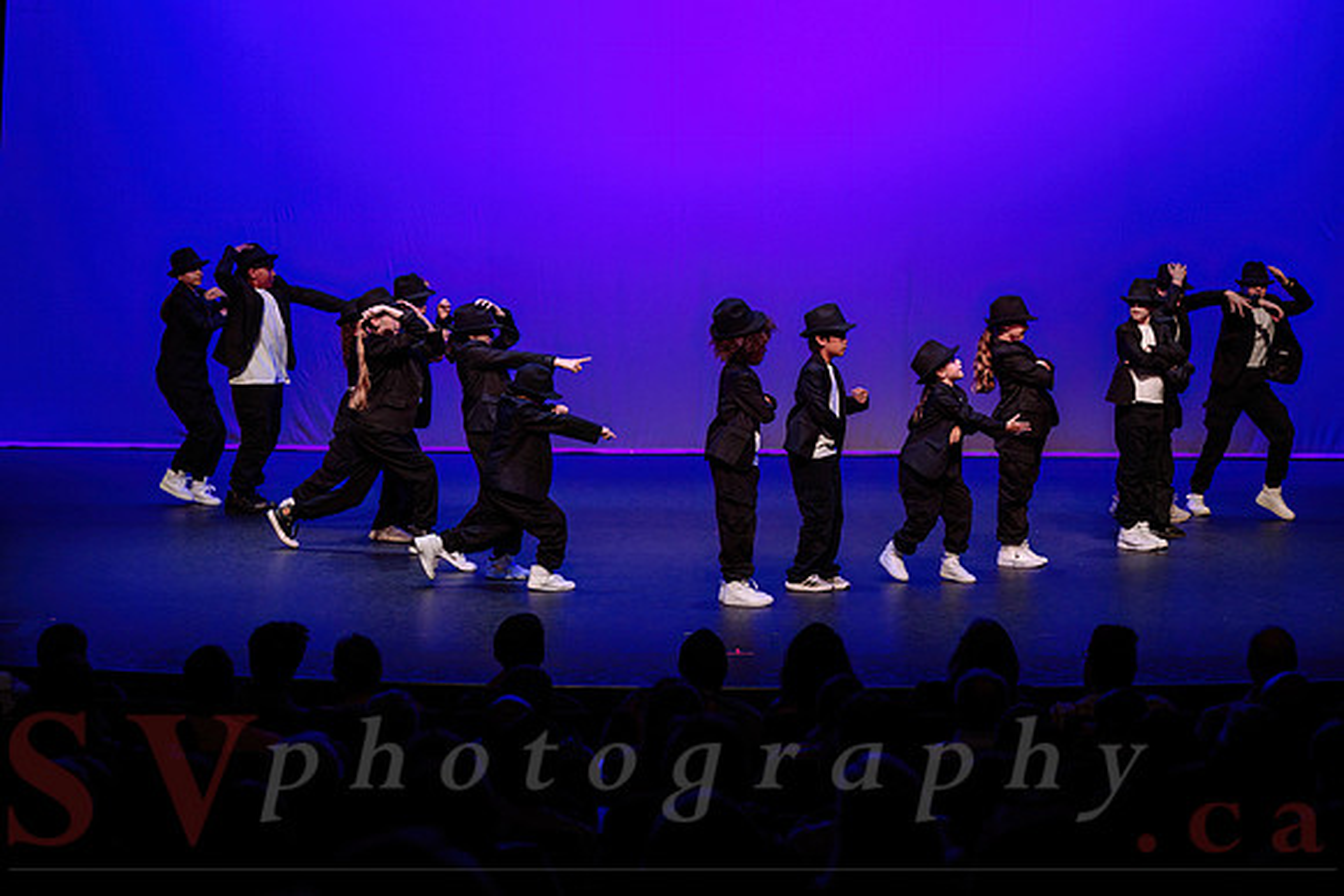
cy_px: 361
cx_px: 750
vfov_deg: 16.1
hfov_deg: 24.0
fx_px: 3163
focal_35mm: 85
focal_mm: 70
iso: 1250
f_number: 2.8
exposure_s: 1/400
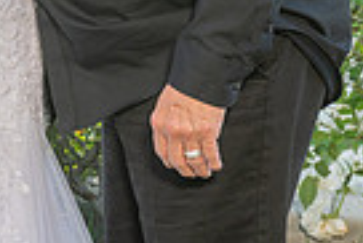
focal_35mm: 235
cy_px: -255
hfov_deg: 8.6
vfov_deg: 5.7
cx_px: -112
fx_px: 2372
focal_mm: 55
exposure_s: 1/200
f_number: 6.3
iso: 200
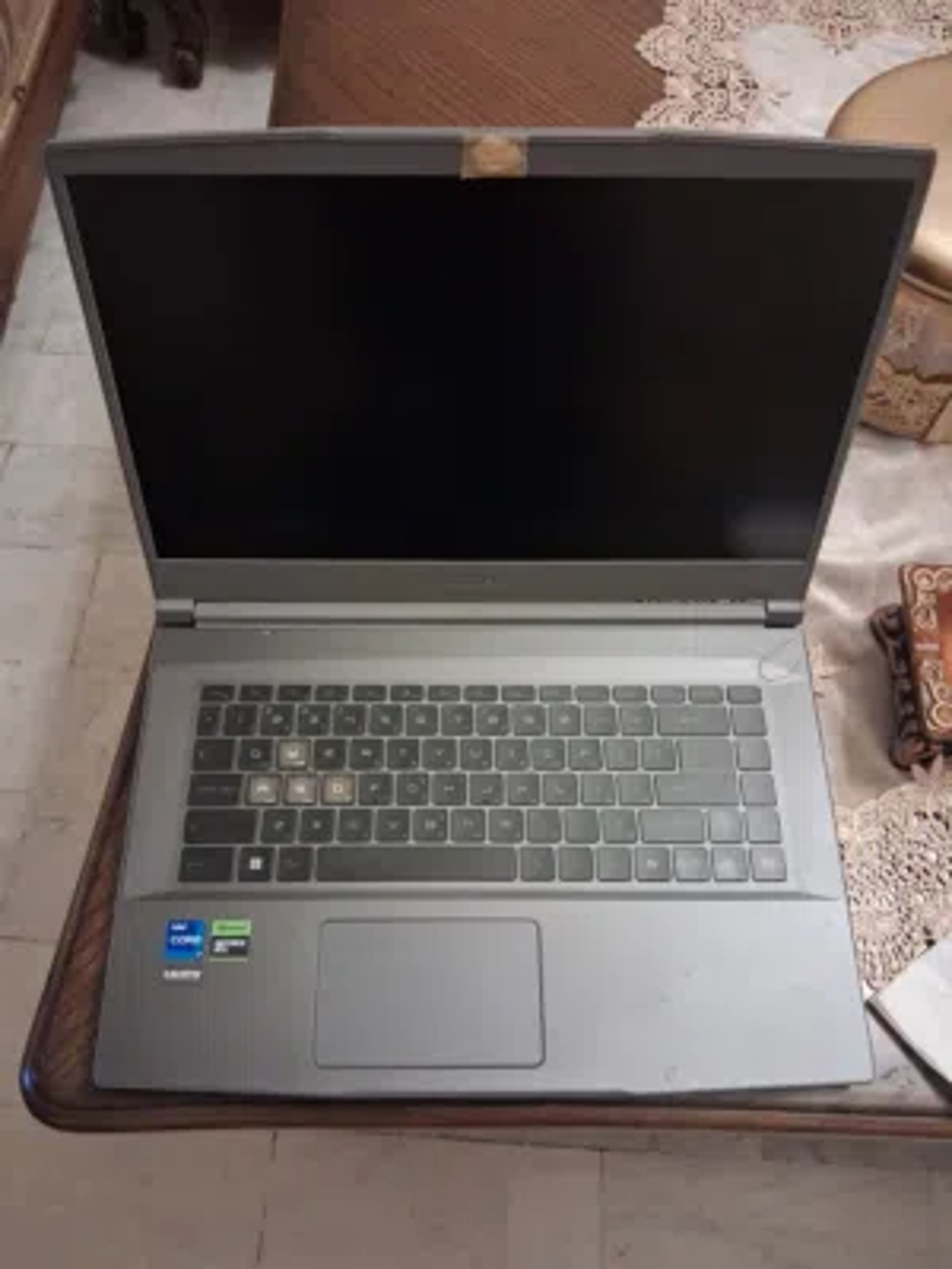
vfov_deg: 65.3
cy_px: 634
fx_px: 990
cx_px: 476
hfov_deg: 51.4
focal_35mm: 27
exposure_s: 1/25
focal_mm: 4
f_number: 1.8
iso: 640
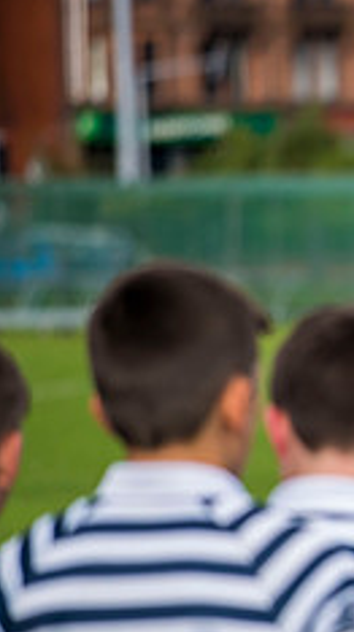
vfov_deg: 4.2
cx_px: 686
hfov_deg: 2.3
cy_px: 361
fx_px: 8709
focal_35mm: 520
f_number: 4
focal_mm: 200
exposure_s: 1/1600
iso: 250
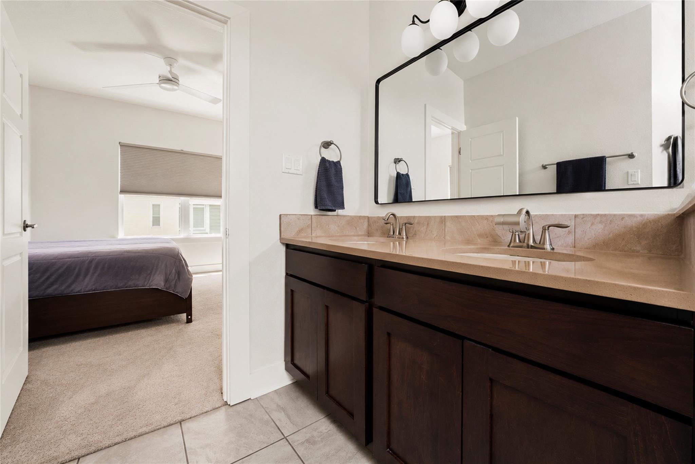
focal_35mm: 16
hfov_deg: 96.7
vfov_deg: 73.8
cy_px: 232
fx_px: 309
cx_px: 348
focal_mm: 16
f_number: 7.1
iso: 250
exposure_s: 1/3
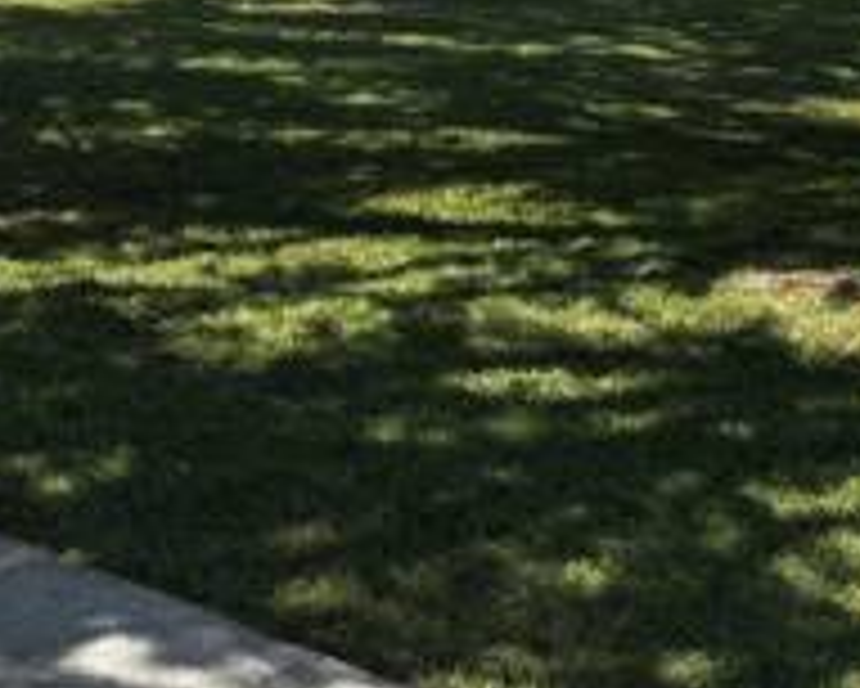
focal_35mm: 85
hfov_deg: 20.7
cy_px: -317
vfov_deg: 16.6
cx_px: -230
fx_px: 2165
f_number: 1.6
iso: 50
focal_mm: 5.96
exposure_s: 1/2062
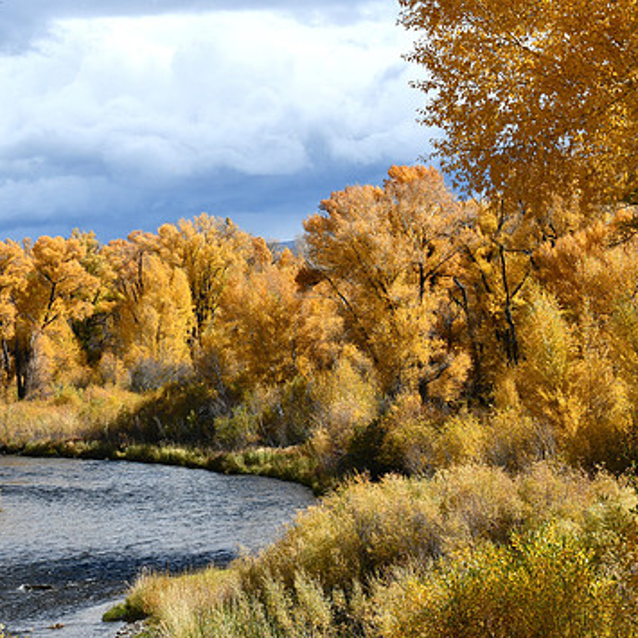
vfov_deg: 12.0
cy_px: 319
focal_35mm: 146
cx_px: 133
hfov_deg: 11.9
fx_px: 3044
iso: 100
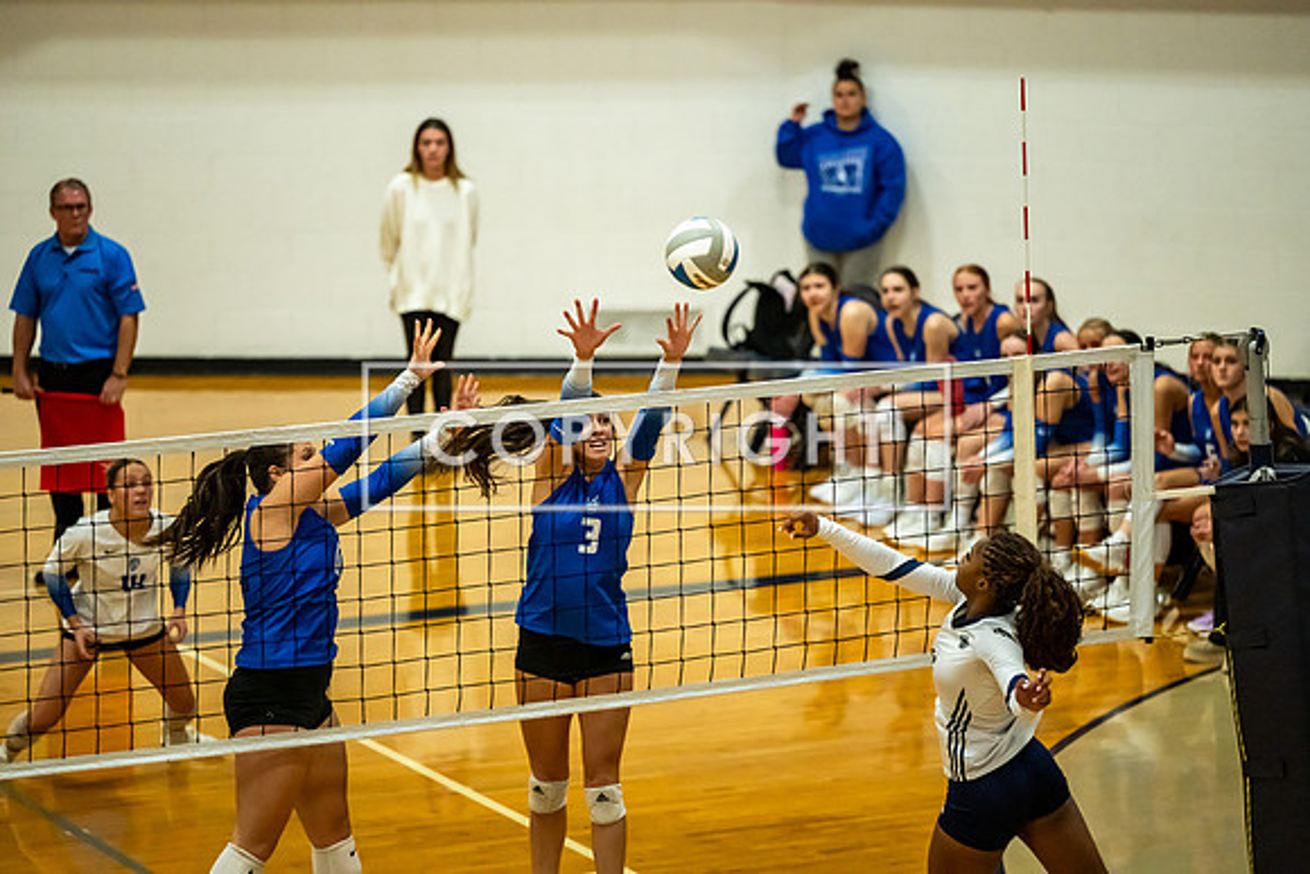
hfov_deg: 11.4
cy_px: 437
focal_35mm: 180
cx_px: 655
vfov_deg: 7.6
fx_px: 6551
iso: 5000
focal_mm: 180
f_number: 2.8
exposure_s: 1/1250
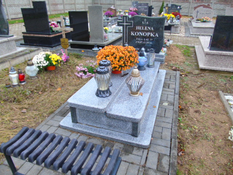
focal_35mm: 25
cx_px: 116
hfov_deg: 69.4
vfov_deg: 54.9
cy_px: 88
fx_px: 168
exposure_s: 1/30
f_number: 3.4
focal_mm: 4.4
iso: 80
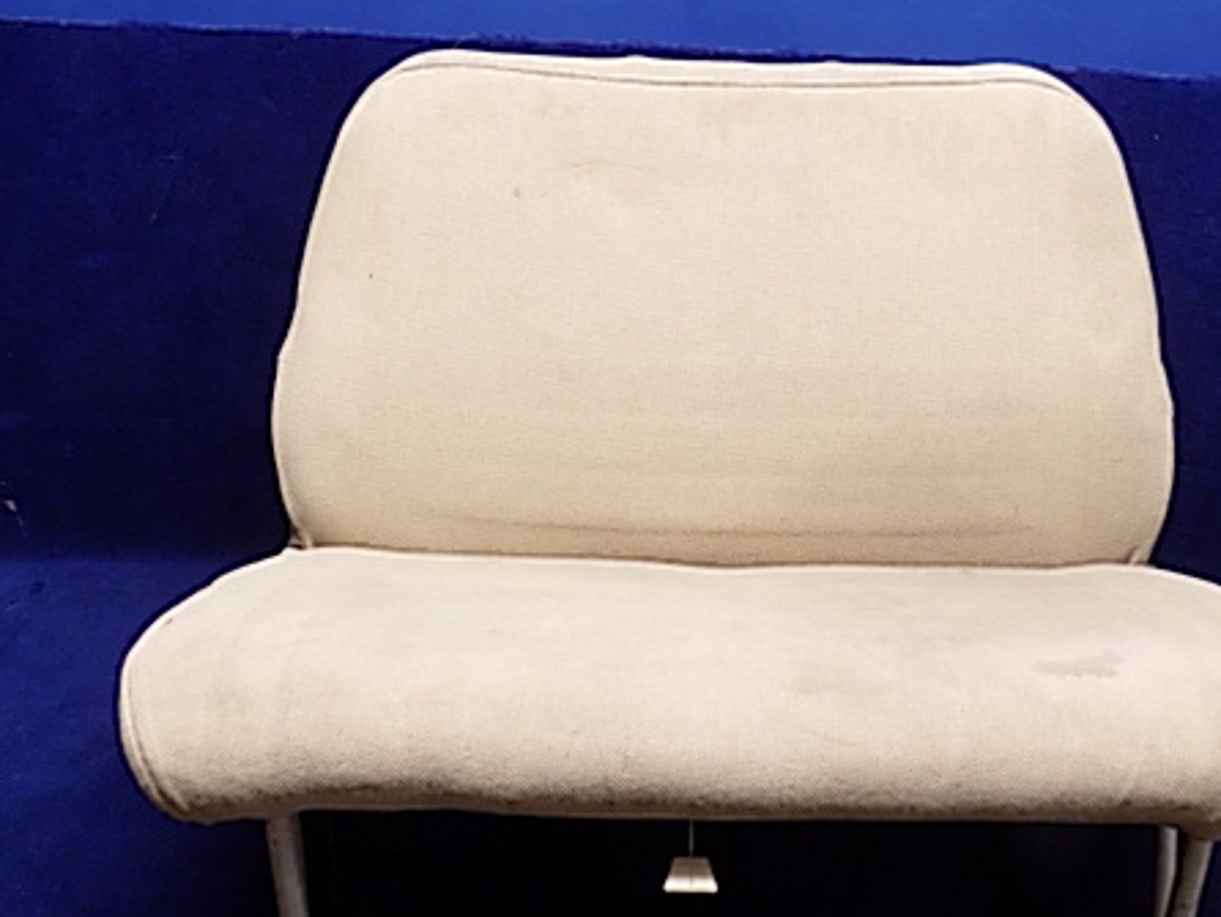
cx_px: 676
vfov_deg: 43.0
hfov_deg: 55.2
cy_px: 441
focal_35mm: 33
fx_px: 1165
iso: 220
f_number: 3.1
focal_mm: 4
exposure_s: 1/30
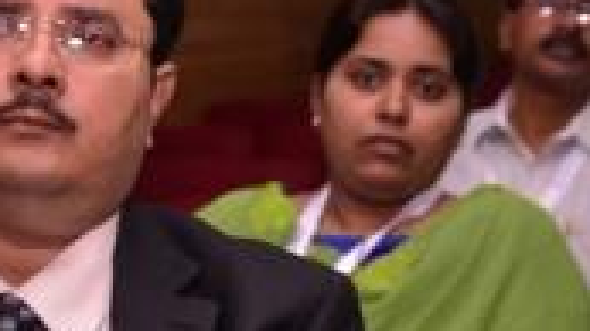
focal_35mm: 136
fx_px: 2126
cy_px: 254
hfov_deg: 15.8
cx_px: 266
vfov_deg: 8.9
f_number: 4
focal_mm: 50
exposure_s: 1/80
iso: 1000
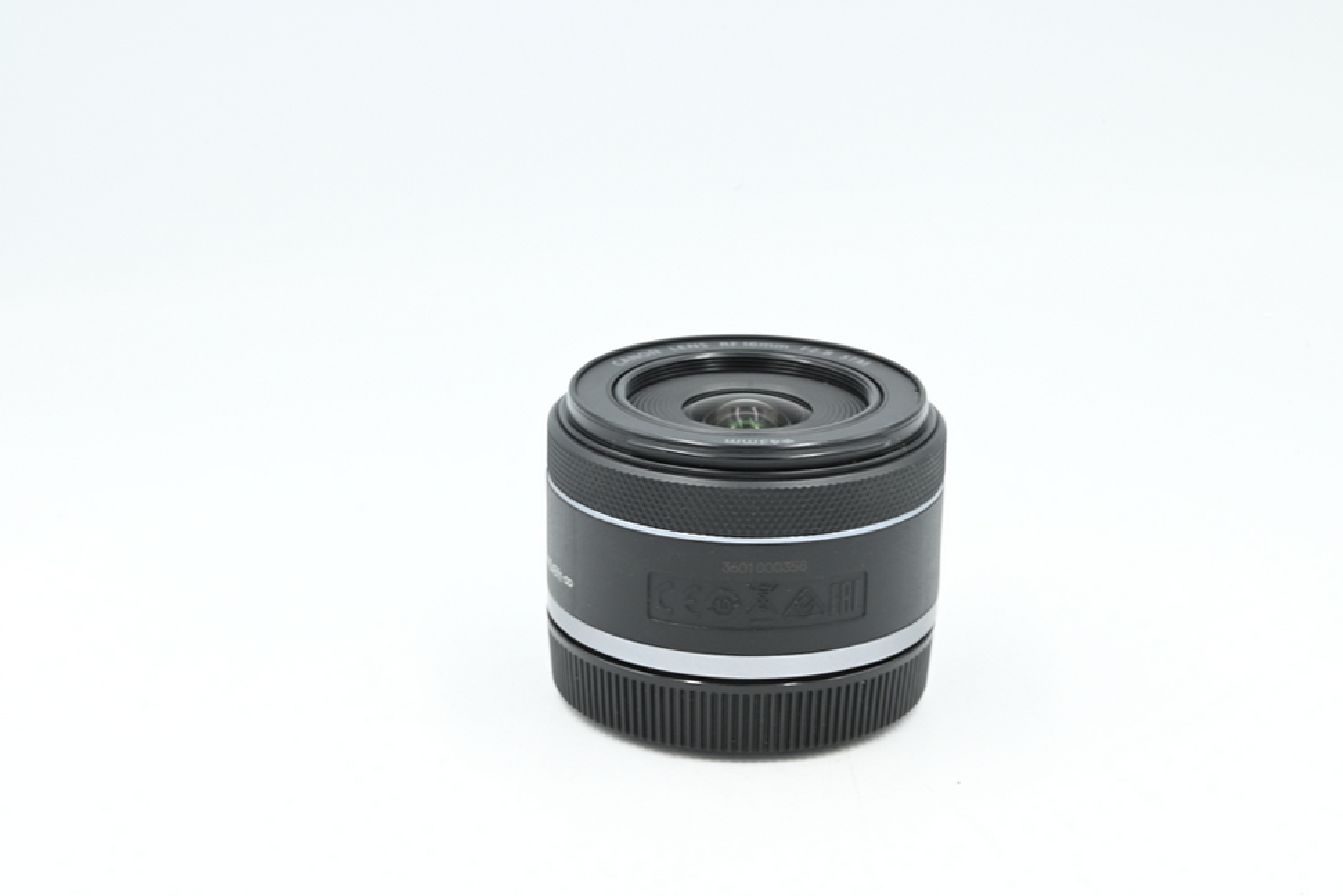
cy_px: 448
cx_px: 672
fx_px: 2798
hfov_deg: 27.0
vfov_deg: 18.2
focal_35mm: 75
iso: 200
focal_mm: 75
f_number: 16
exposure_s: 1/13
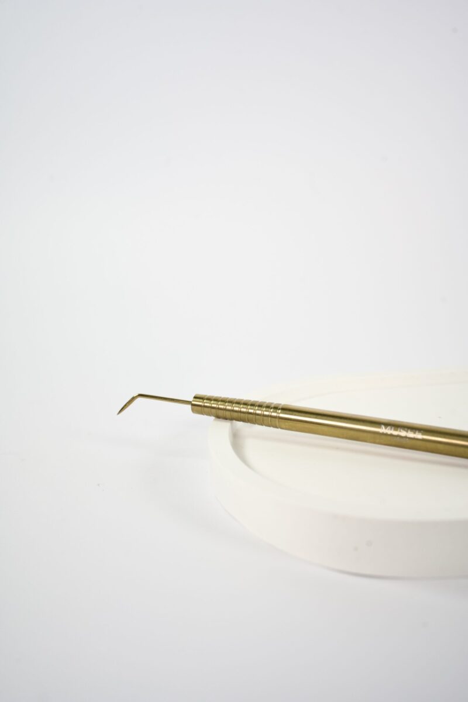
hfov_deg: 37.9
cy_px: 351
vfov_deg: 54.4
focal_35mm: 35
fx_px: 682
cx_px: 234
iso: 1000
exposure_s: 1/400
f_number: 9
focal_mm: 35
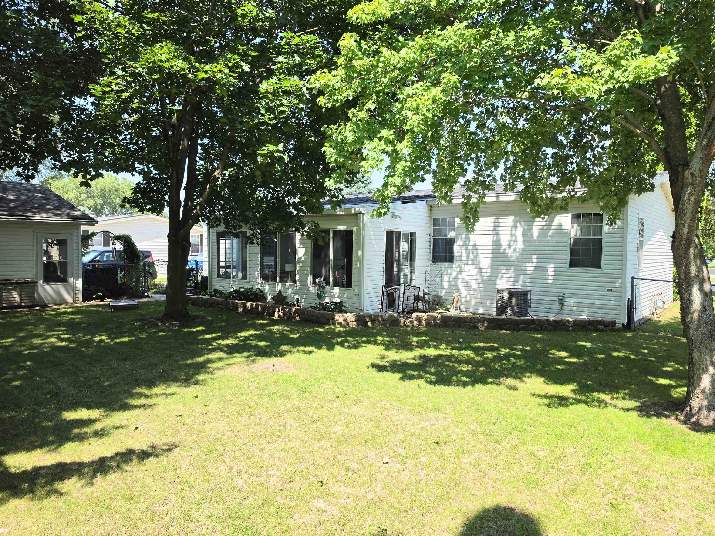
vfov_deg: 58.9
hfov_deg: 73.9
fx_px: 475
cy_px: 268
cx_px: 358
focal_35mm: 23
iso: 64
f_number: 1.4
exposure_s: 1/2175
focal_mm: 6.5
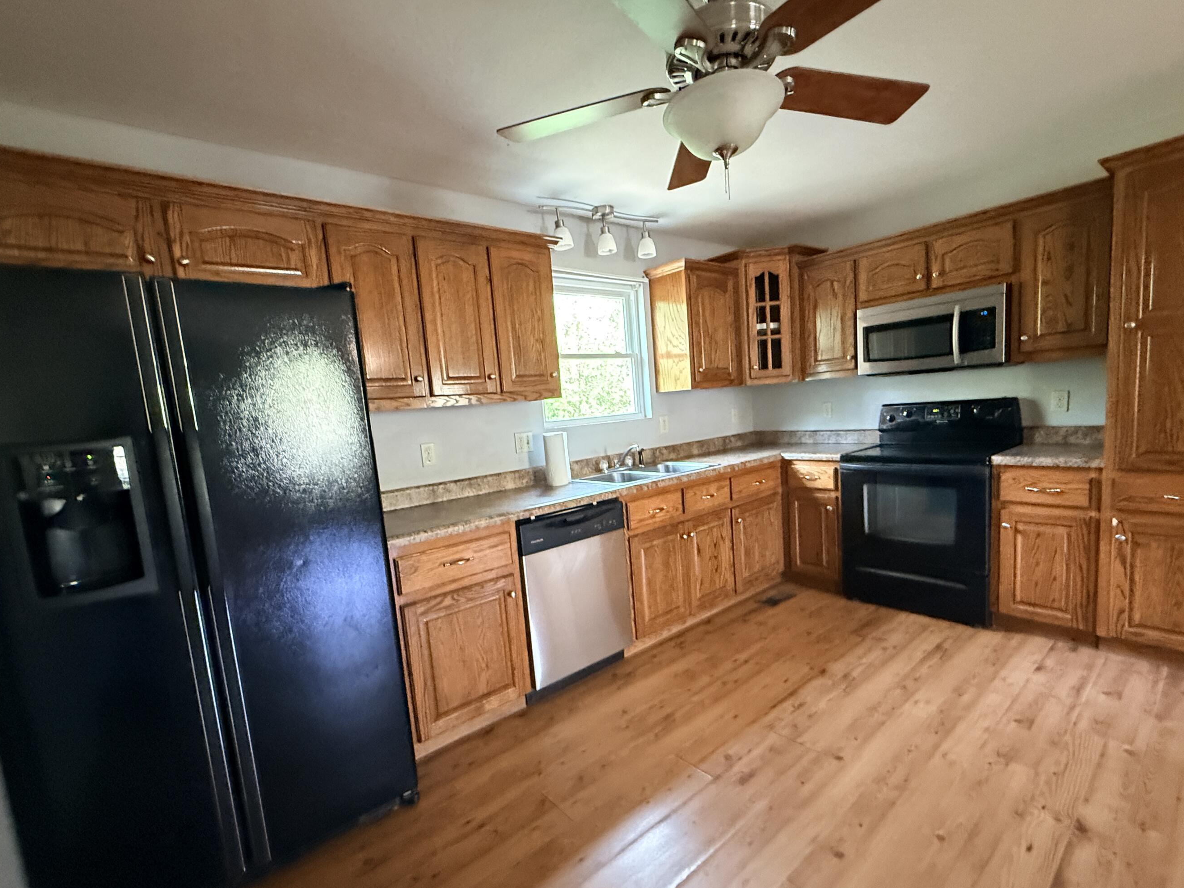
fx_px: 547
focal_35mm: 16
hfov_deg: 94.5
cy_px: 471
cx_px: 599
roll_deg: +5.3
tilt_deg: -3.7
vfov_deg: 78.0
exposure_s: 1/60
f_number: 2.2
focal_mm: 2.22
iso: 800
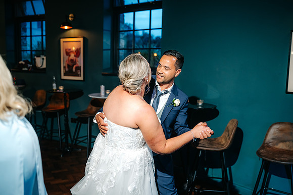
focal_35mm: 35
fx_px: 285
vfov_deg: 37.9
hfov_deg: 54.4
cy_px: 98
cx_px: 146
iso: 400
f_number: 2.2
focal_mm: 35
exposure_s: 1/200
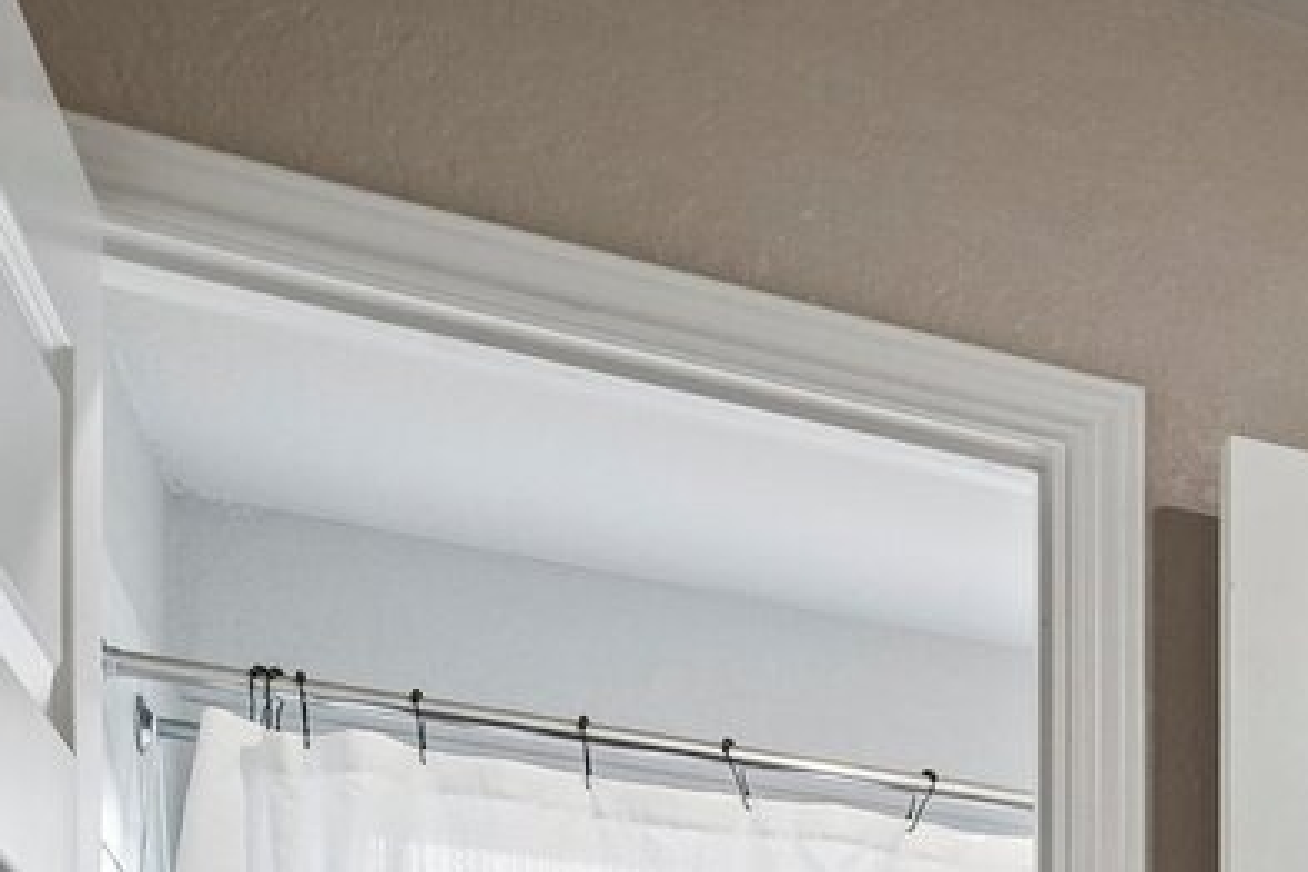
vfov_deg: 16.5
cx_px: 2430
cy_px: 1528
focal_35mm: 70
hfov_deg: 19.9
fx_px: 2543
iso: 800
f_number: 8
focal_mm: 17
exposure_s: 1/15
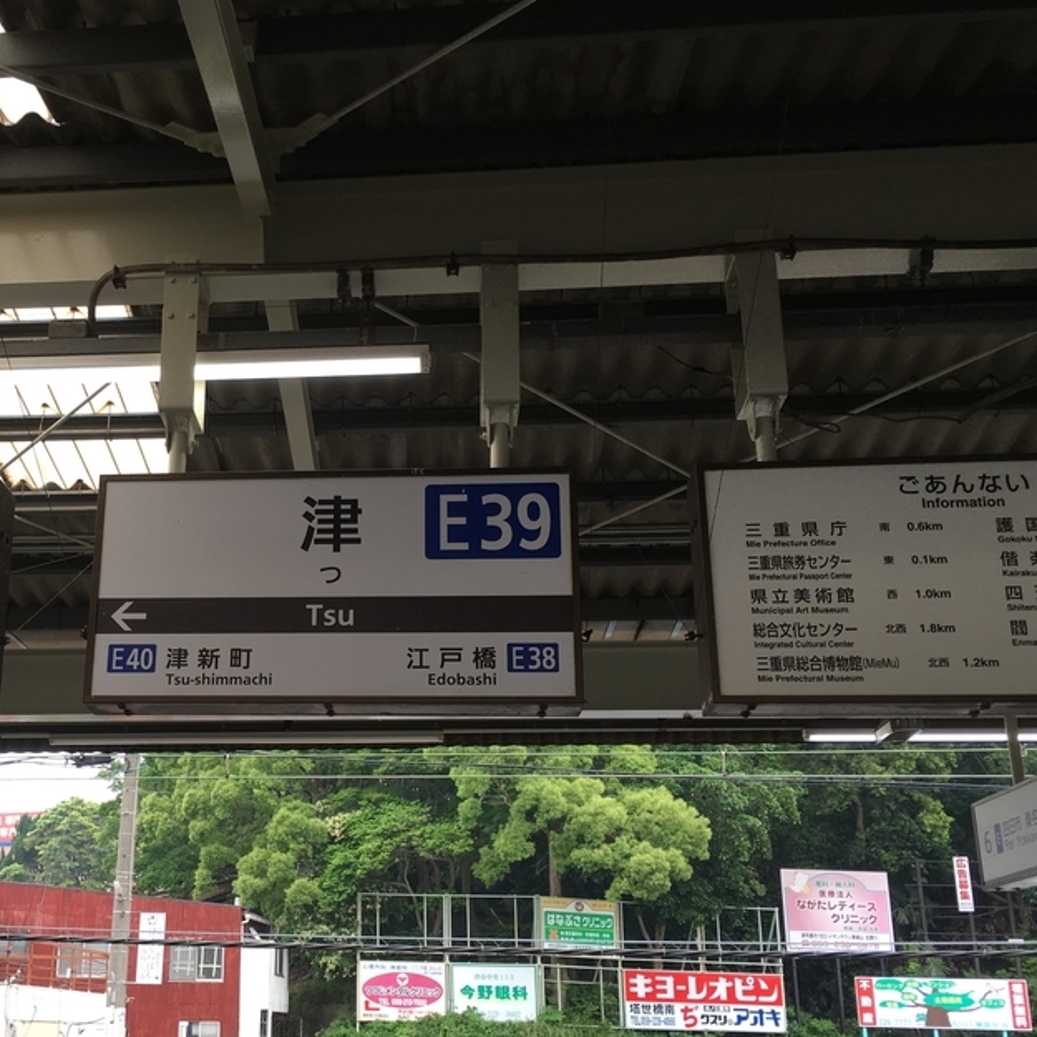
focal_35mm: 41
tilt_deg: +17.7
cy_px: 604
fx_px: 1390
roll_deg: -1.7
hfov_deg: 39.9
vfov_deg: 40.8
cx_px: 275
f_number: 2.2
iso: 32
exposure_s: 1/120
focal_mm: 4.15
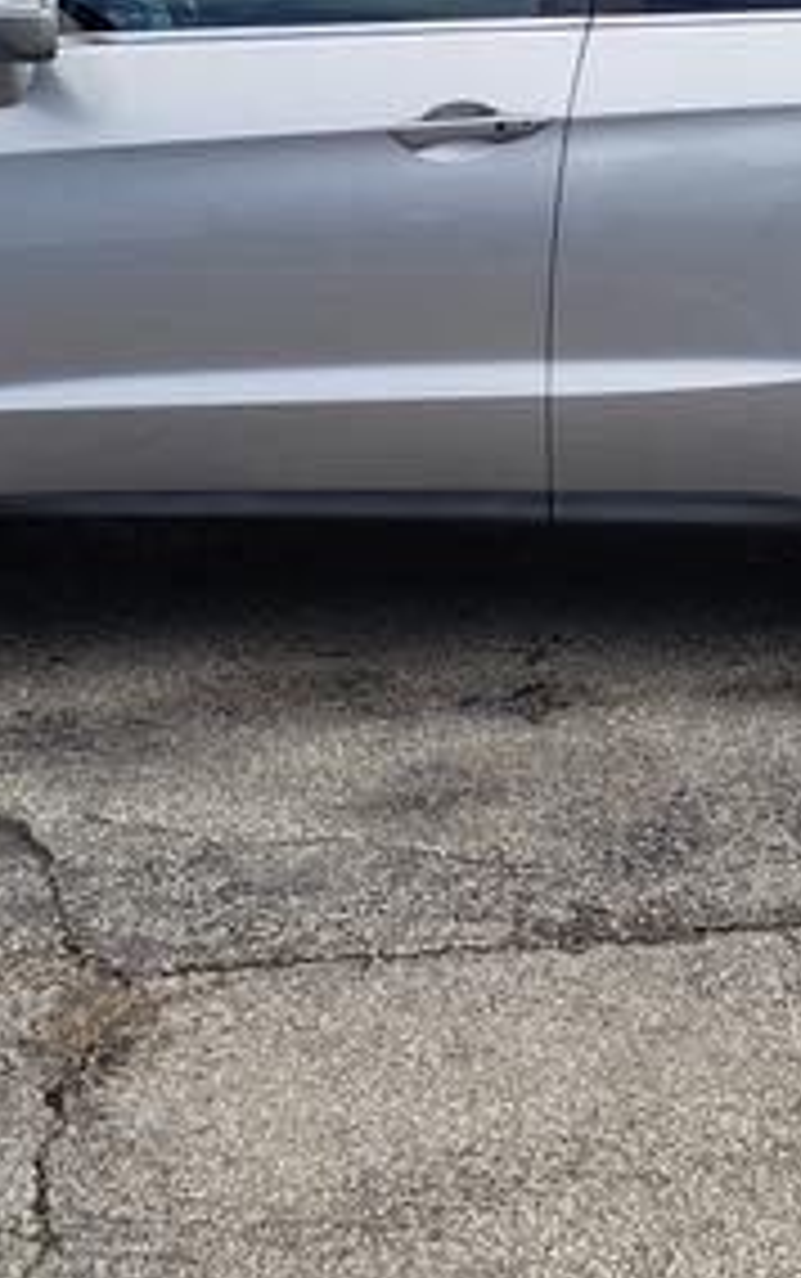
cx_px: 459
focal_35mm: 62
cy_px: 202
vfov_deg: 31.8
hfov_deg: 21.0
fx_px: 2161
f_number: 2.4
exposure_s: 1/740
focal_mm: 4.3
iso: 50
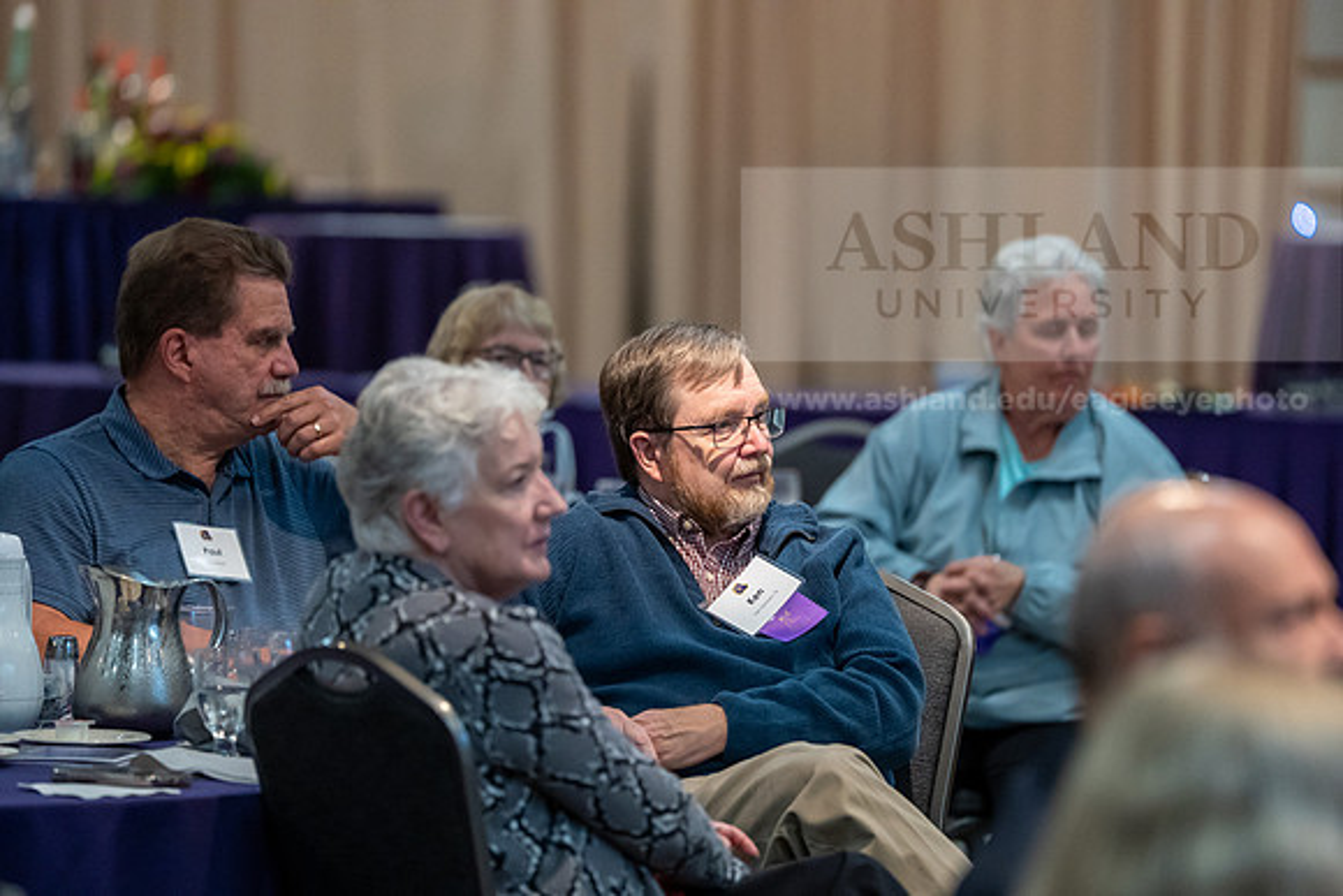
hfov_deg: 9.7
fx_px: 7953
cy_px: 477
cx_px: 716
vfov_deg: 6.4
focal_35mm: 213
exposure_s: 1/400
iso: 5000
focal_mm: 200
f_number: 2.8
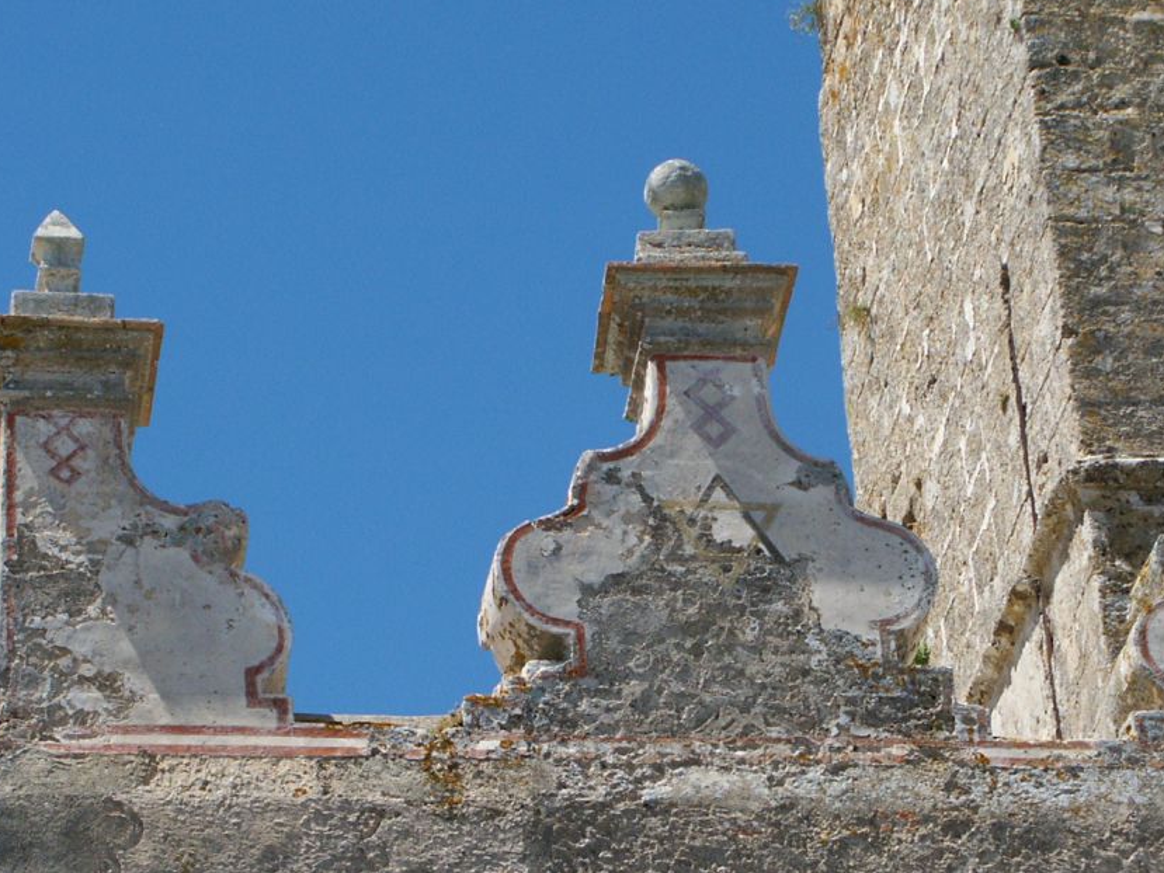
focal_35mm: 139
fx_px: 4675
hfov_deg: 14.2
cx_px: 654
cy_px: 472
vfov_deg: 10.7
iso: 100
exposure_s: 1/350
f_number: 6.7
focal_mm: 22.34
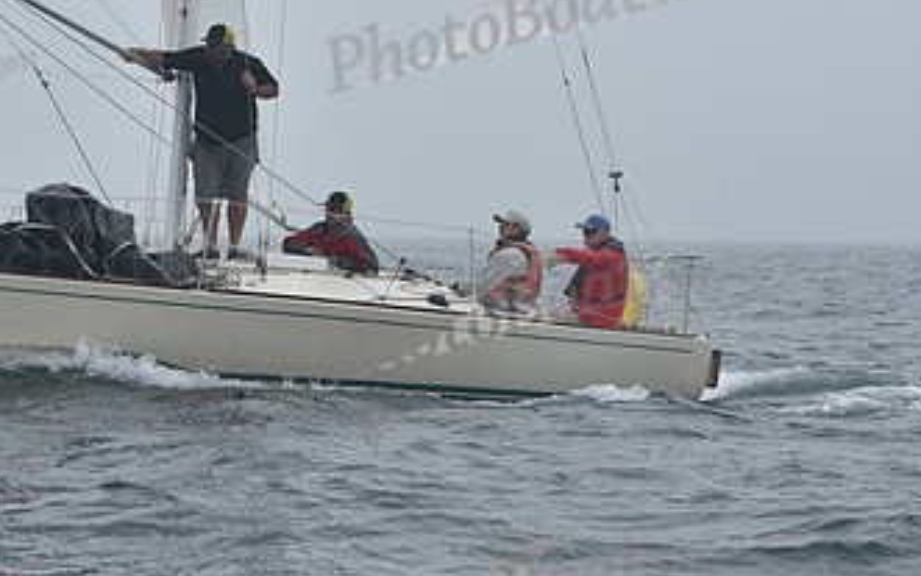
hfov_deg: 13.7
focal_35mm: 152
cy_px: 205
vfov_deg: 8.6
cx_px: 184
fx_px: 3816
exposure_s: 1/800
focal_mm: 85
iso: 250
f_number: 9
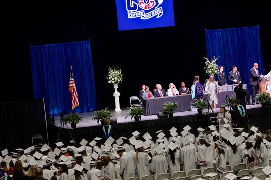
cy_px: 120
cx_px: 231
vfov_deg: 7.8
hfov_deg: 11.6
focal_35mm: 176
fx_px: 1324
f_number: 2.8
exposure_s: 1/250
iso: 1600
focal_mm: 92
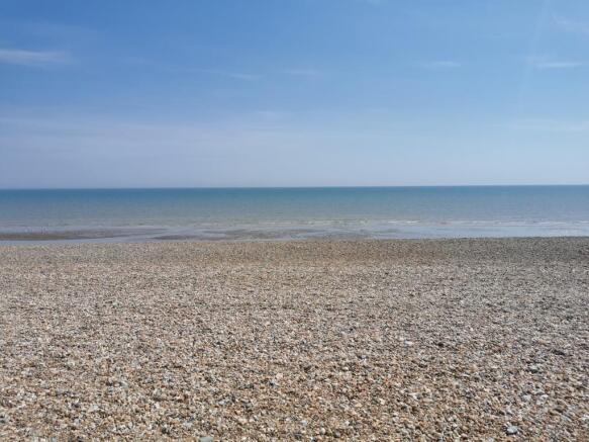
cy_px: 221
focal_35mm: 27
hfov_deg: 65.3
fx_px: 459
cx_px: 294
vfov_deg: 51.3
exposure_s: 1/5747
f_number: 1.8
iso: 50
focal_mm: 5.58
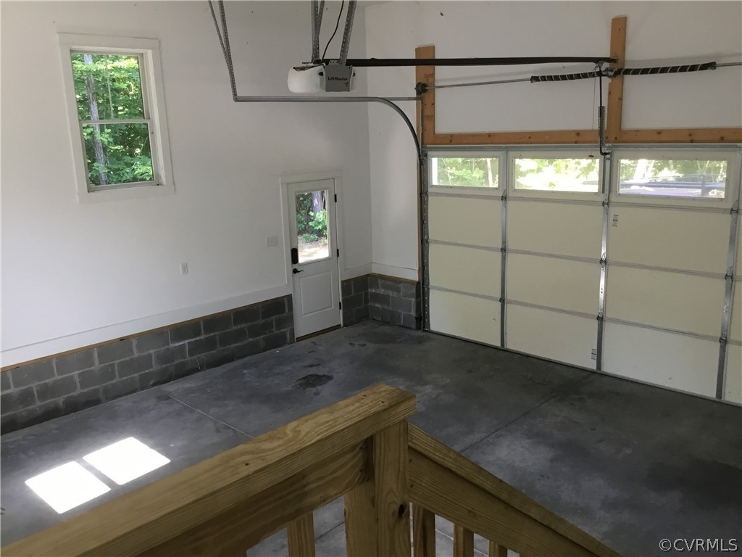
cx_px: 371
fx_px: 664
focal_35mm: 31
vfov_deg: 45.4
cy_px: 278
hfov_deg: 58.4
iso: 32
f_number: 2.4
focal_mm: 3.3
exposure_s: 1/30
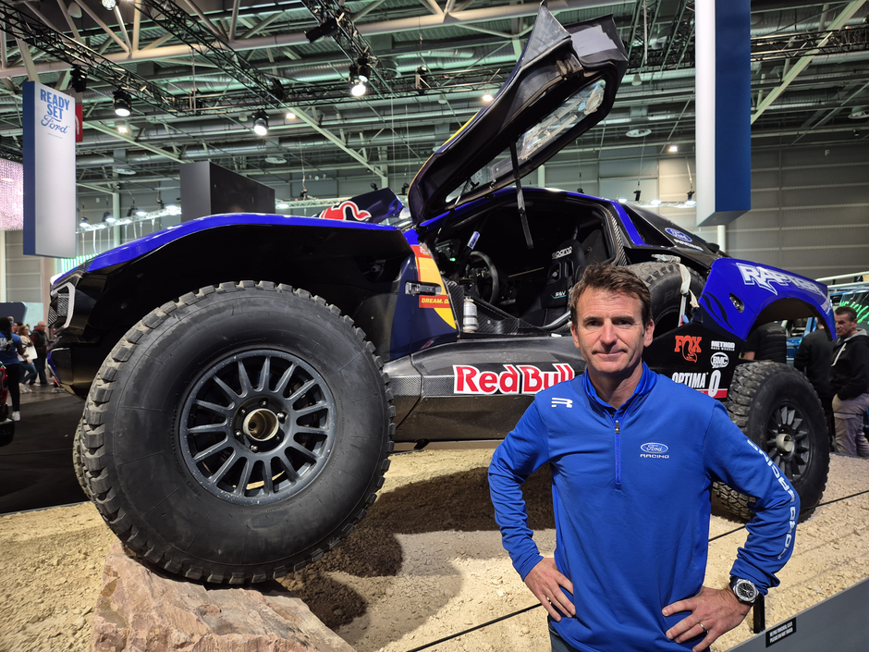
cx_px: 434
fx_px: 577
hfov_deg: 73.9
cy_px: 326
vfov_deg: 58.9
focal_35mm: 23
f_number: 1.8
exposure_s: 1/53
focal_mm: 5.4
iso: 100
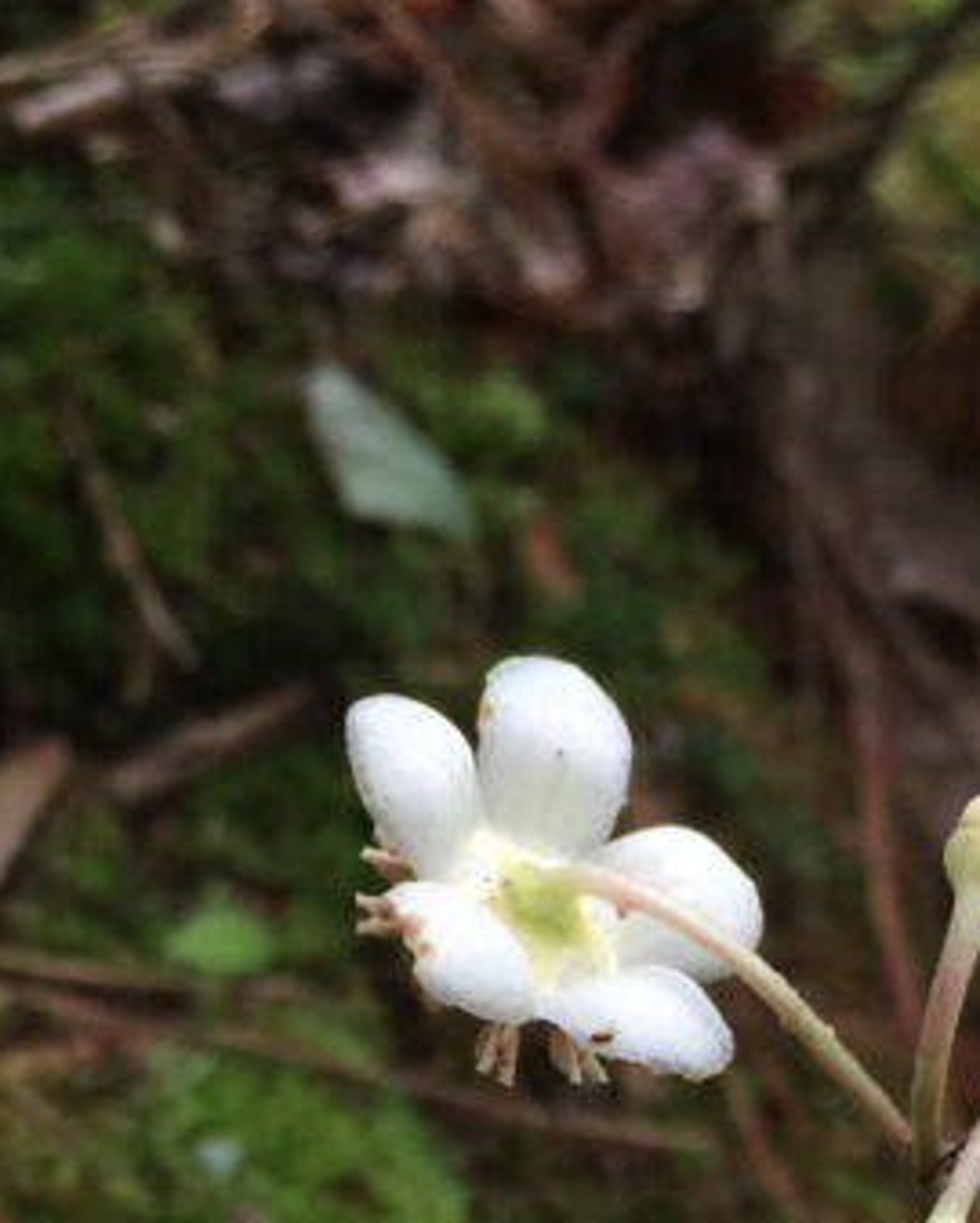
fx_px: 3115
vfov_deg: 20.1
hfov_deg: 17.8
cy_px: 1655
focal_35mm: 86
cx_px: 679
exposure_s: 1/30
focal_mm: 4.15
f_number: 2.2
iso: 40
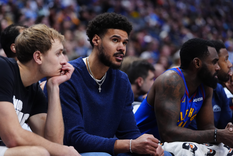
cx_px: 116
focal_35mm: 122
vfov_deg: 11.2
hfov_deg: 16.8
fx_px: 790
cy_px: 78
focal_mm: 122
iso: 4000
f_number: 2.8
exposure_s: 1/2000
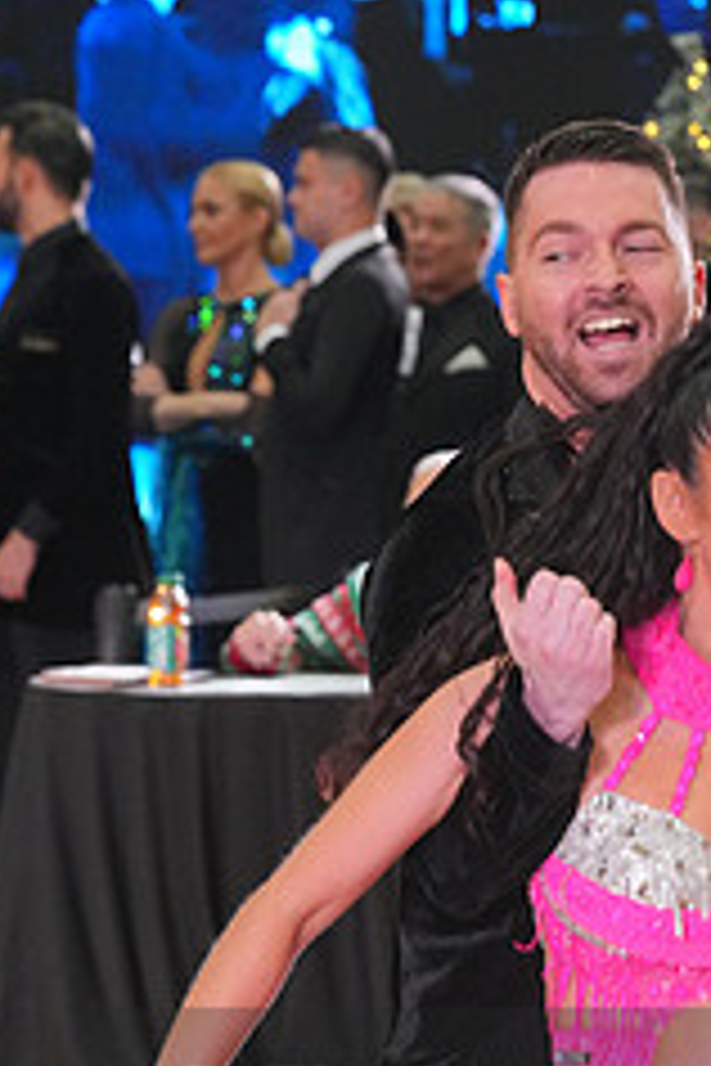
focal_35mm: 306
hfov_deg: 4.5
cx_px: 695
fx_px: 9065
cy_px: 1160
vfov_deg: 6.7
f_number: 7.1
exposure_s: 1/200
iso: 4000
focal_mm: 125
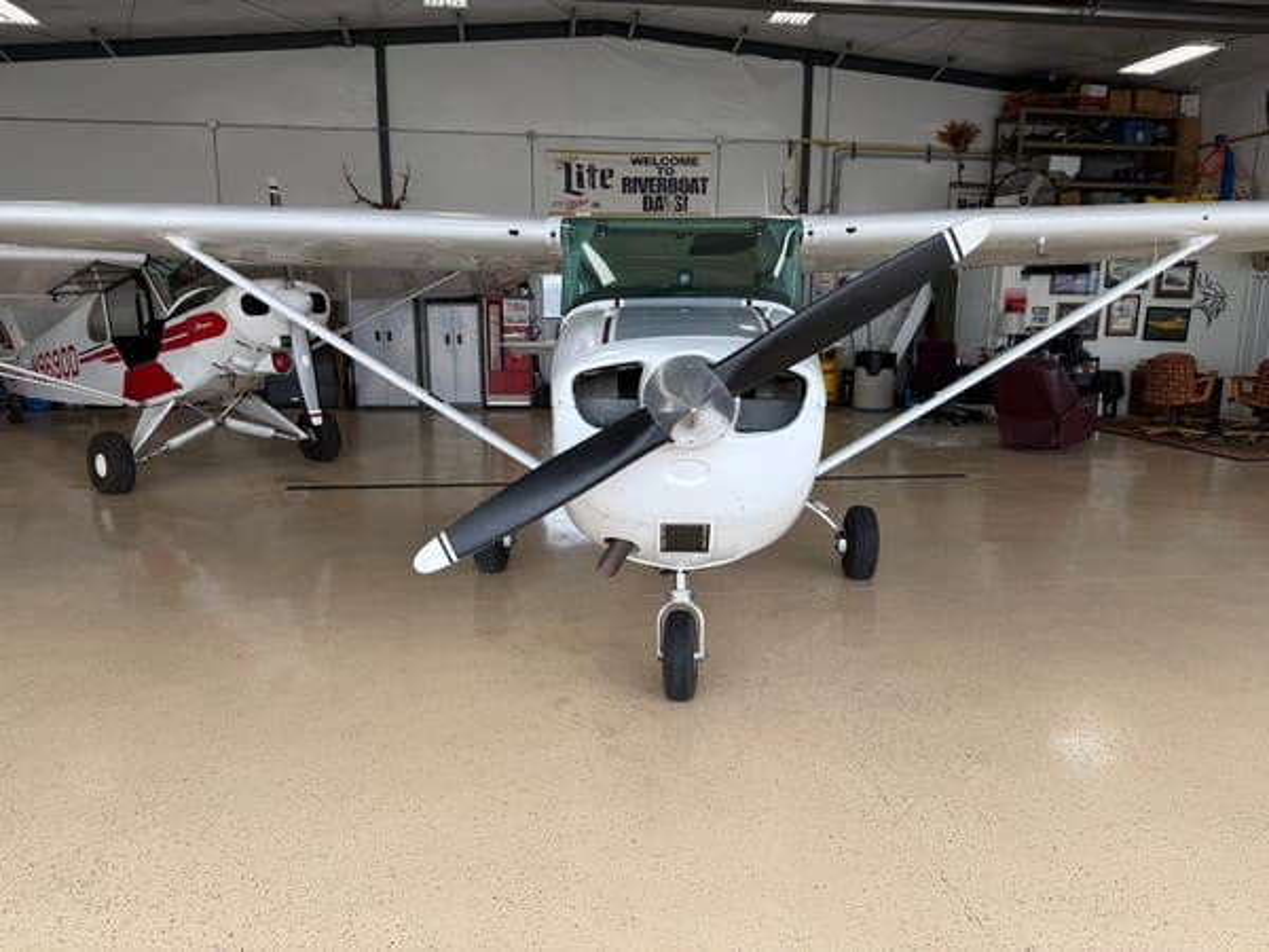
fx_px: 880
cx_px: 634
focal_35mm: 24
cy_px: 476
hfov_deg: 71.6
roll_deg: -0.5
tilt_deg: -10.0
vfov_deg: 56.8
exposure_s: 1/367
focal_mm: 6.76
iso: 80
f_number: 1.78
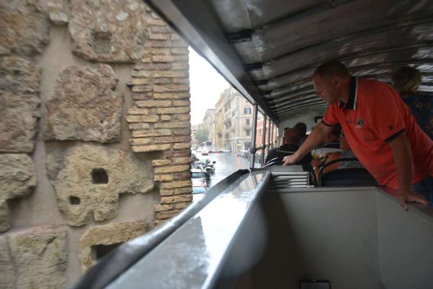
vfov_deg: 53.2
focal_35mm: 24
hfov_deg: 73.7
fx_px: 289
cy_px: 144
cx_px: 216
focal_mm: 24
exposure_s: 1/25
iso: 500
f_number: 2.8
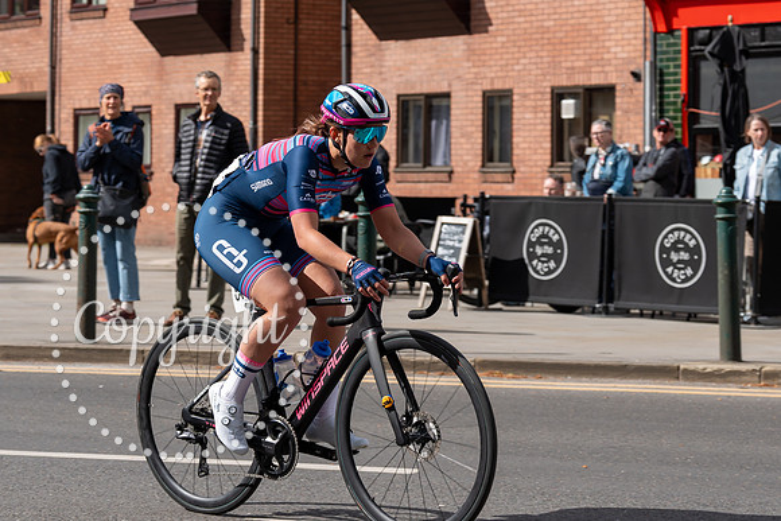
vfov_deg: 13.1
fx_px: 2261
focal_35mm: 104
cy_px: 133
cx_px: 351
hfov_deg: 19.6
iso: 160
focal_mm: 70
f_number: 5
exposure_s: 1/1000
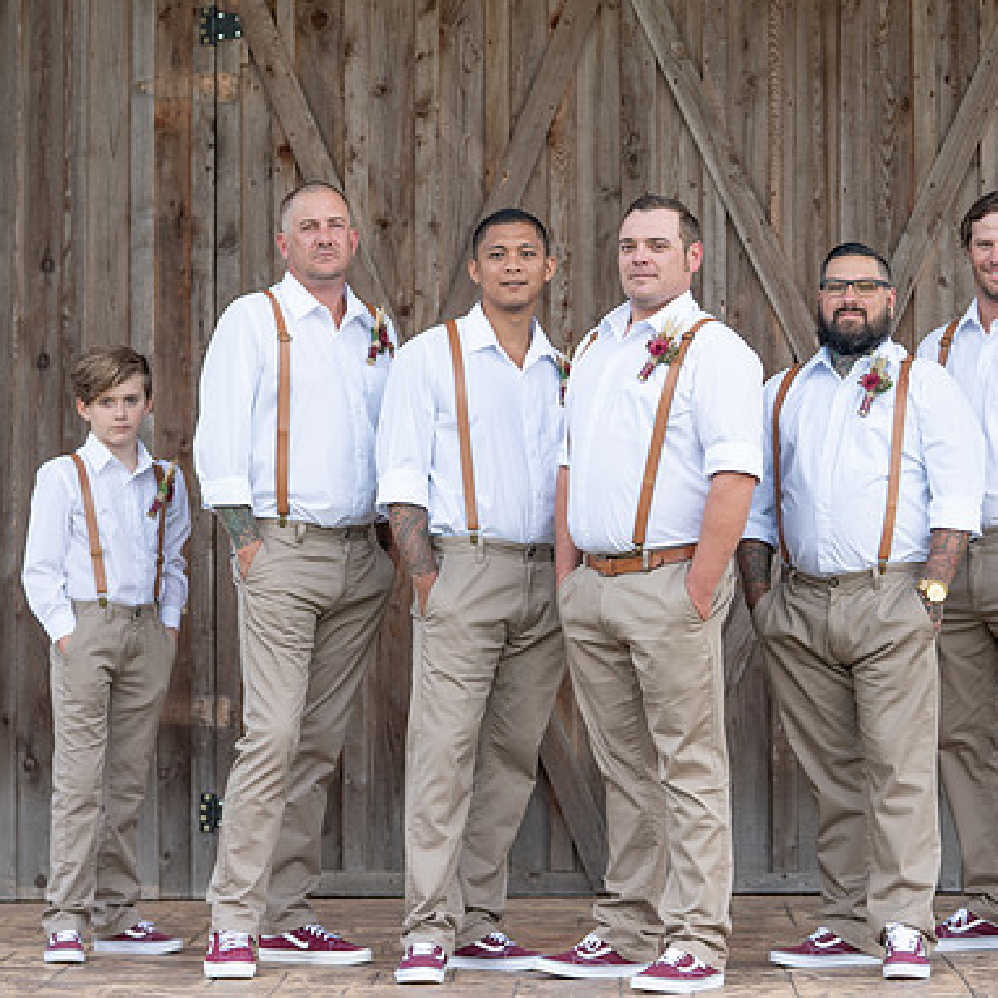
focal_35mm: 131
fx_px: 4273
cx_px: 649
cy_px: 456
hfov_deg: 13.3
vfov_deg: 13.3
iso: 125
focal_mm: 90
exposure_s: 1/250
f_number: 4
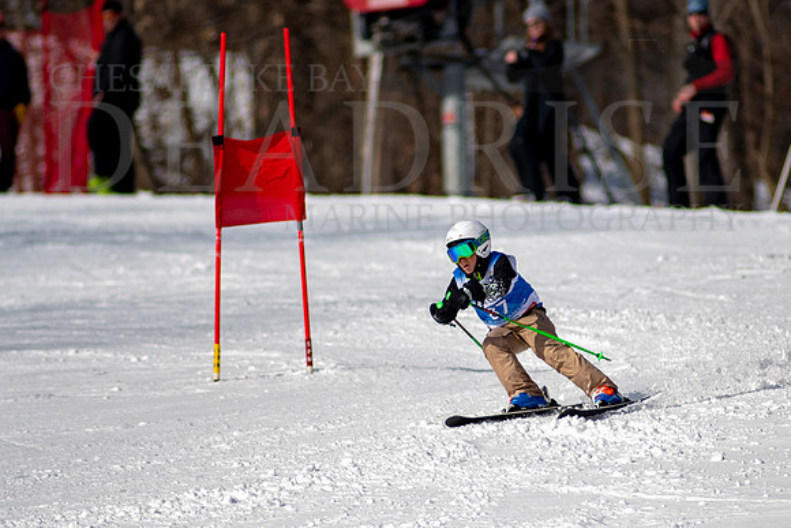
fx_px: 15109
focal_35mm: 688
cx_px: 519
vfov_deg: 2.0
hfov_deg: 3.0
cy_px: 360
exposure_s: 1/8000
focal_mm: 300
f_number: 2.8
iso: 100
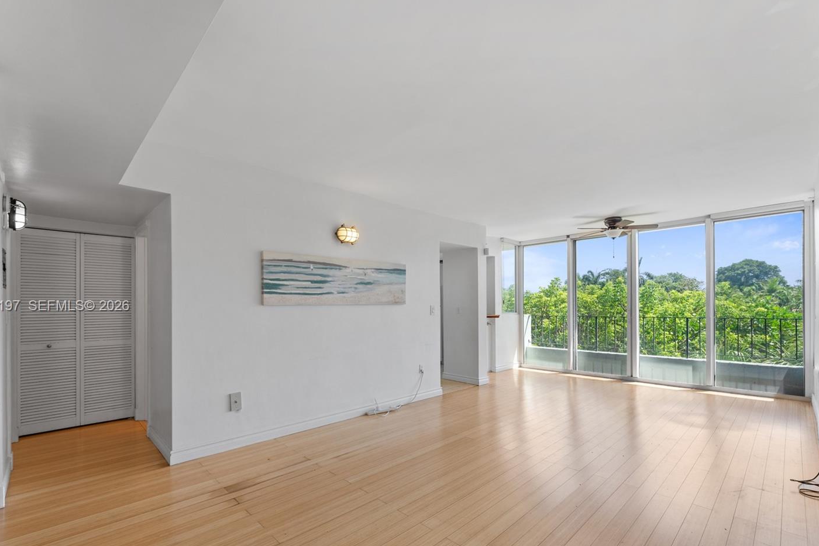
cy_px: 307
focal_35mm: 16
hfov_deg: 96.7
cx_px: 415
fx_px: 364
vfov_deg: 73.4
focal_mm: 14
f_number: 9
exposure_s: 1/13
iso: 500
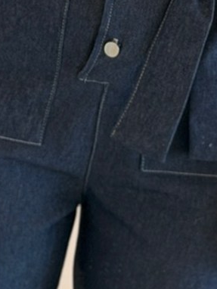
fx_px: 1678
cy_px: -31
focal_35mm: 201
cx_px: 155
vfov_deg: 9.7
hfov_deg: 7.4
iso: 250
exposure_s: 1/51
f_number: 1.78
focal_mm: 6.76
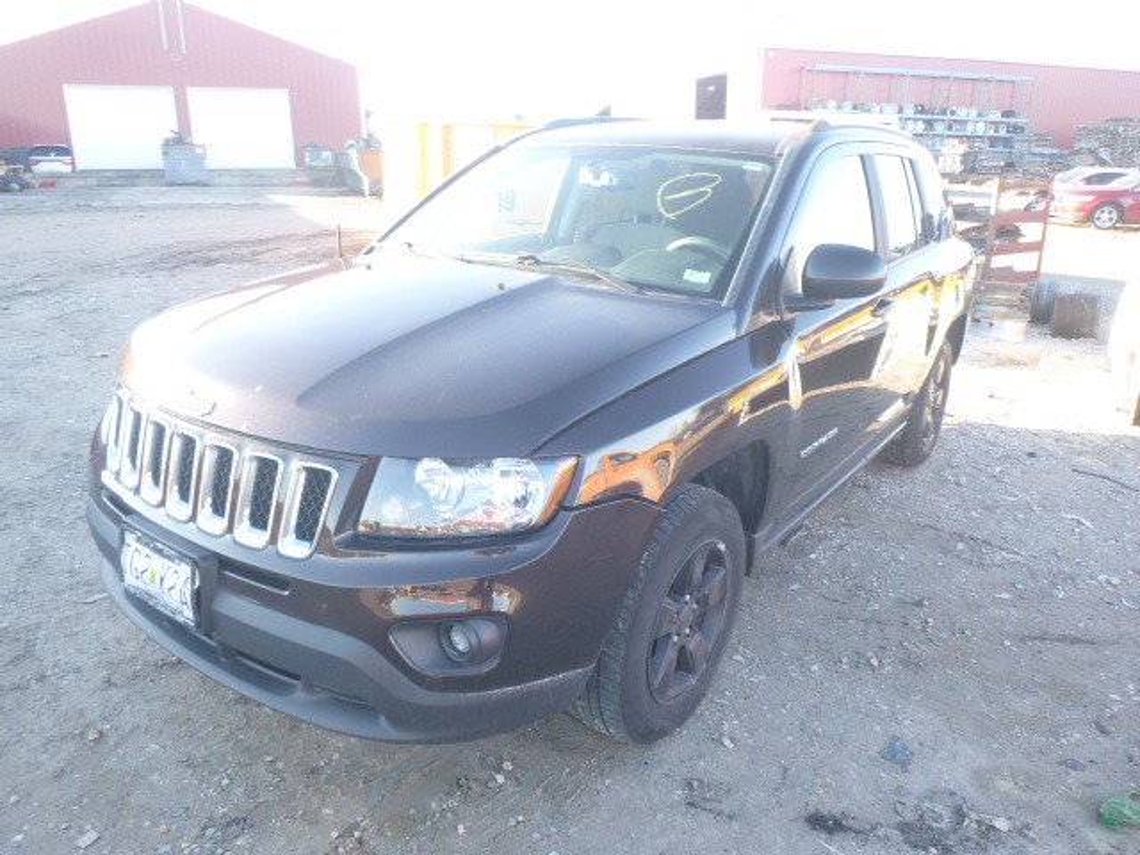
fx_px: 823
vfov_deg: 54.9
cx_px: 570
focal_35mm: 25
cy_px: 428
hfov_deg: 69.4
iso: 200
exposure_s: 1/60
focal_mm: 4.5
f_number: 3.9
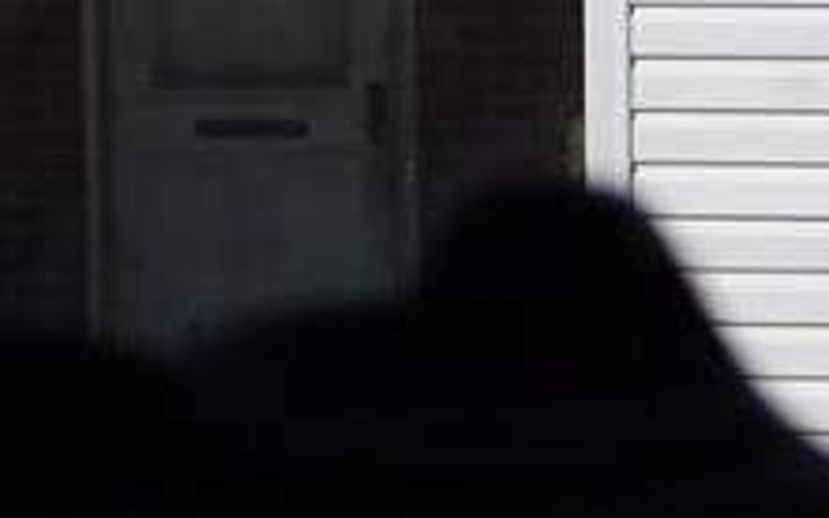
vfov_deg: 4.4
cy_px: -661
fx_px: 6550
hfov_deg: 7.2
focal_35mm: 290
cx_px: 585
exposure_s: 1/400
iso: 125
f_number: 8
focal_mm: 10.4
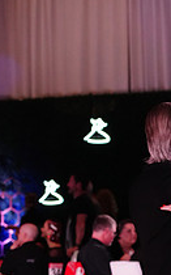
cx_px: 183
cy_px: 356
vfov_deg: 8.2
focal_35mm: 254
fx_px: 1897
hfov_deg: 5.1
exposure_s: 1/500
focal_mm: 90
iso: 4000
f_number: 4
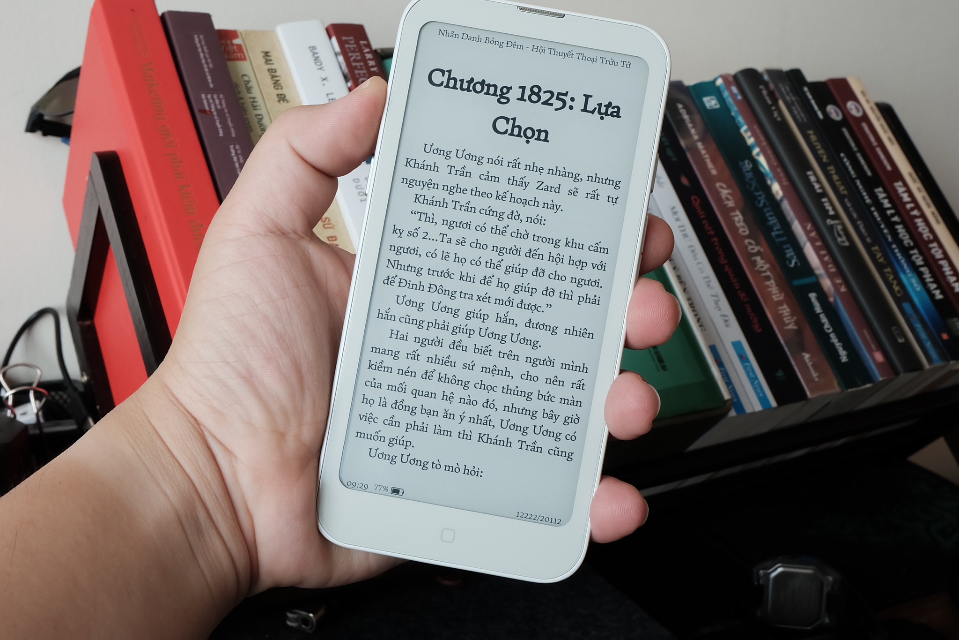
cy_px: 298
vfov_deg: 29.9
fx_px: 1199
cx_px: 496
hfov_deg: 43.6
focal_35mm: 45
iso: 500
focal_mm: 24.3
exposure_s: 1/60
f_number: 9
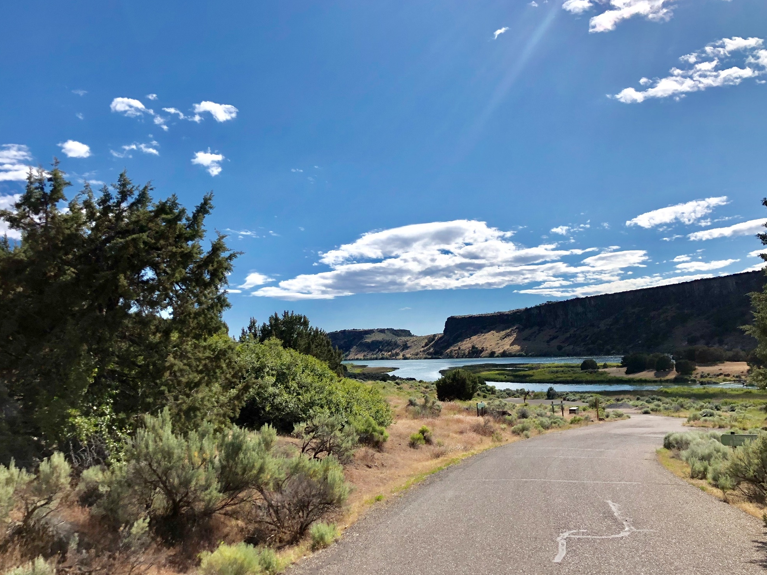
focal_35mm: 29
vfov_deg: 48.2
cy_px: 284
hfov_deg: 61.7
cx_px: 386
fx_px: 643
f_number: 1.8
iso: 20
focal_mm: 4
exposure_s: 1/4425
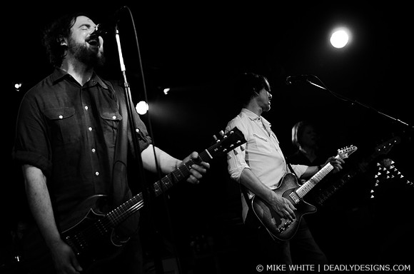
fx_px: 516
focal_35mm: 45
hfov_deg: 43.7
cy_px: 137
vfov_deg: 29.7
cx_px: 207
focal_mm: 30
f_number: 1.8
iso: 1600
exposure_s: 1/125
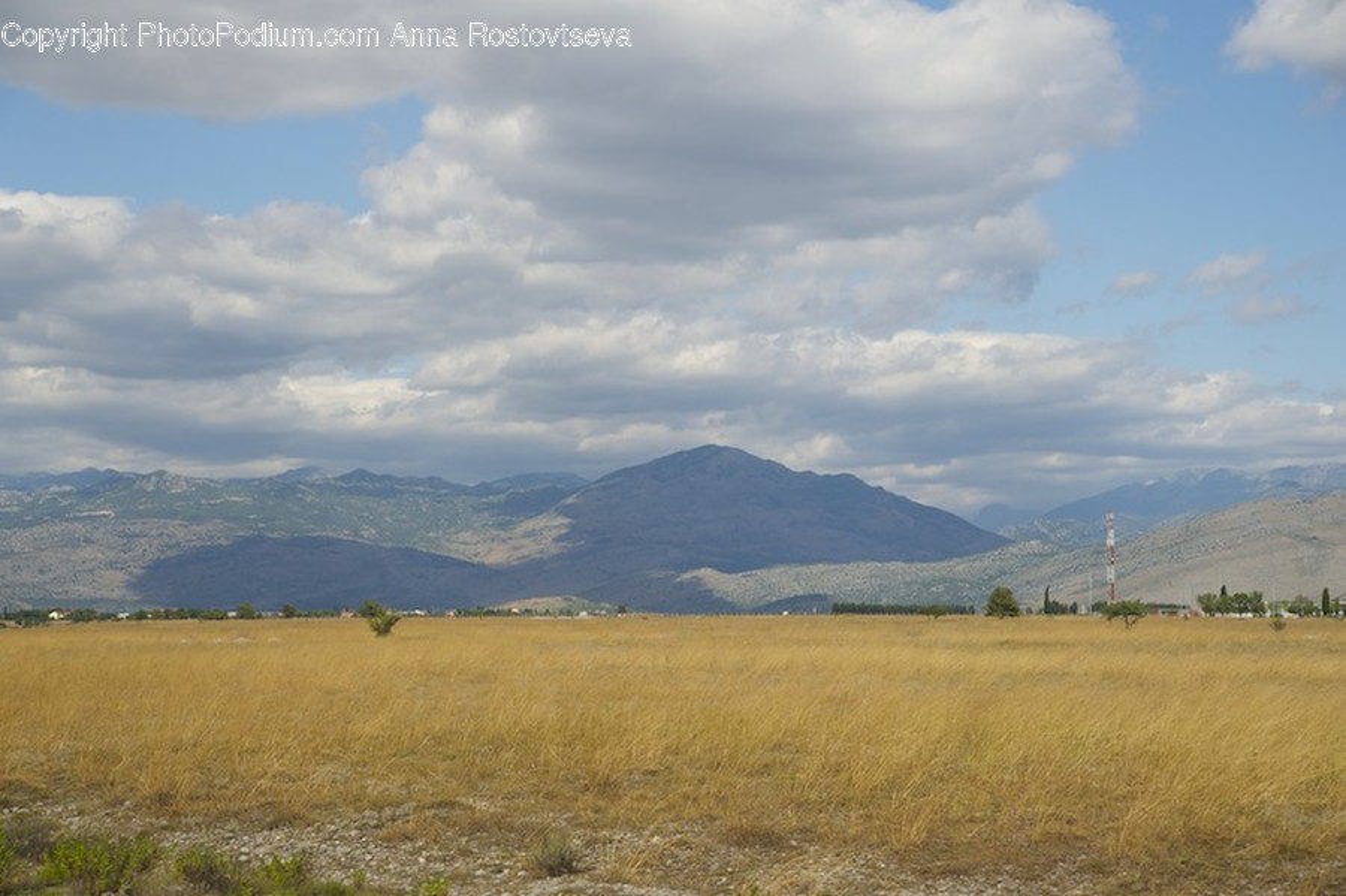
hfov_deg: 31.0
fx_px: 2429
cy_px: 448
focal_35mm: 65
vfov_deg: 20.9
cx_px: 673
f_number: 8
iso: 200
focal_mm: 65
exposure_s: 1/800
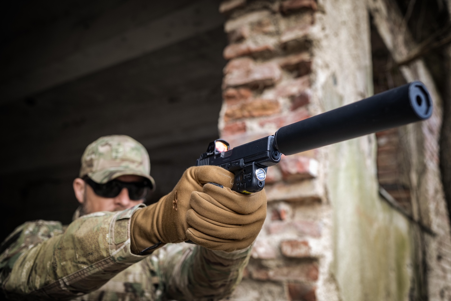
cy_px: 150
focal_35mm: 35
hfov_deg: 54.4
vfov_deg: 37.9
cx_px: 226
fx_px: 438
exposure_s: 1/100
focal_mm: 35
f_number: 3.5
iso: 400
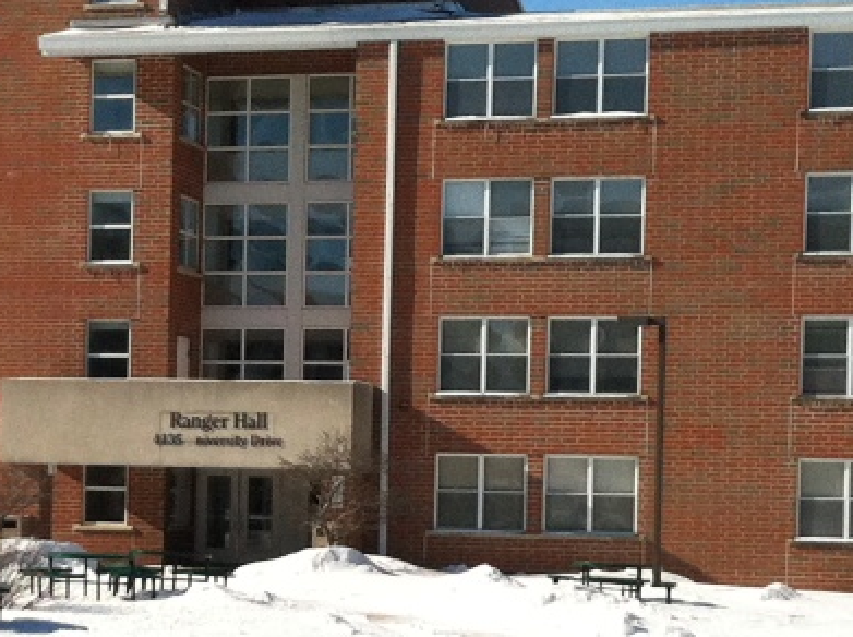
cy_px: 524
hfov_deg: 17.0
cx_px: 299
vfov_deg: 12.7
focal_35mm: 116
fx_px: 2854
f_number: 2.8
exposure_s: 1/3333
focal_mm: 3.85
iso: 125
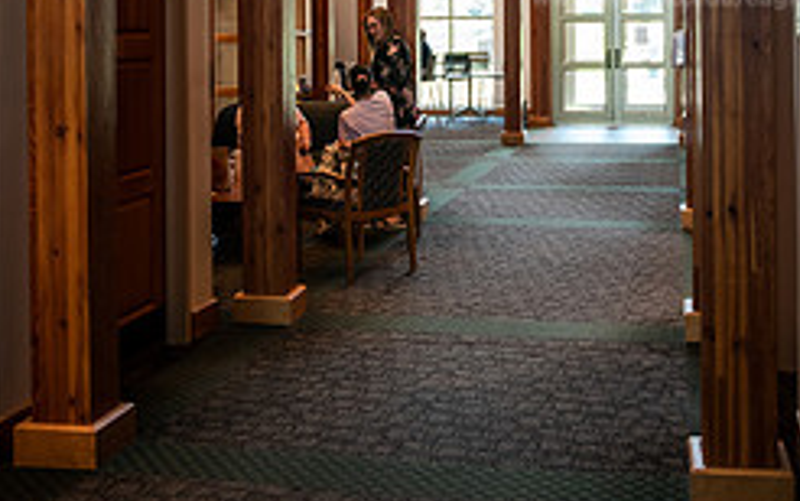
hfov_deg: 37.4
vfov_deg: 23.3
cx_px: 455
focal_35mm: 54
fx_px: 1178
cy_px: 33
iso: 1000
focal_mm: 29
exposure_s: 1/160
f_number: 2.8
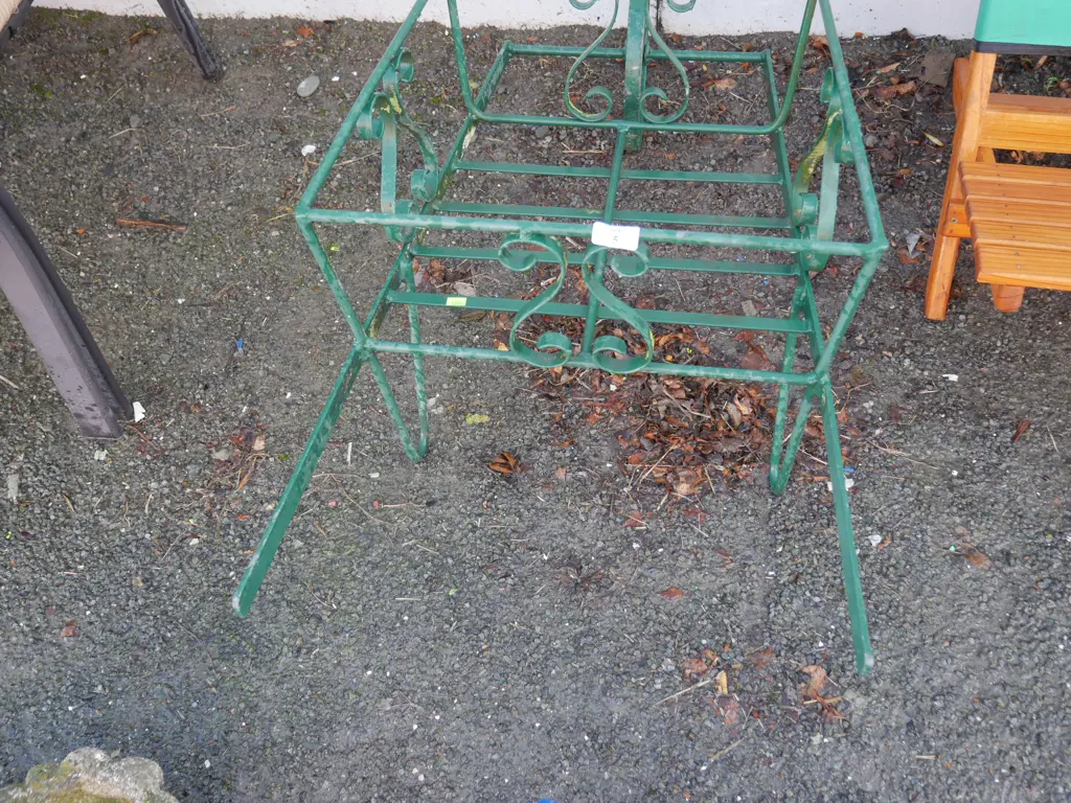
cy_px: 402
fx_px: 1114
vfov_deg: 39.7
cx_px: 536
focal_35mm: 36
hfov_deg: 51.4
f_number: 4
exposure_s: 1/80
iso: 200
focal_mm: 18
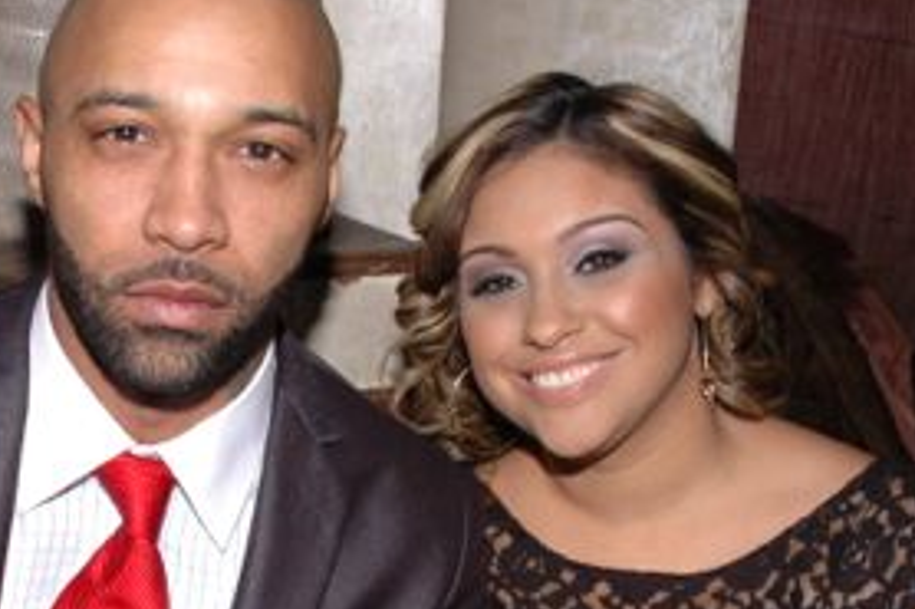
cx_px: 105
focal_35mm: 83
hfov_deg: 23.9
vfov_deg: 16.2
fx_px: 2108
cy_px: 583
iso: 400
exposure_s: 1/200
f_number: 5.6
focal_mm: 24
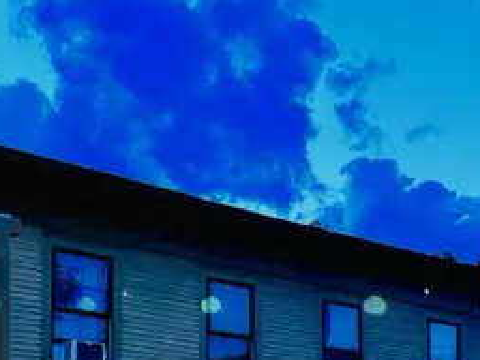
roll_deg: +1.6
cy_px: 403
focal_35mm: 65
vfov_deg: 21.4
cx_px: 259
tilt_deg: +8.5
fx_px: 901
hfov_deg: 29.8
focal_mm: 5.7
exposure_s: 1/40
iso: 500
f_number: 1.5
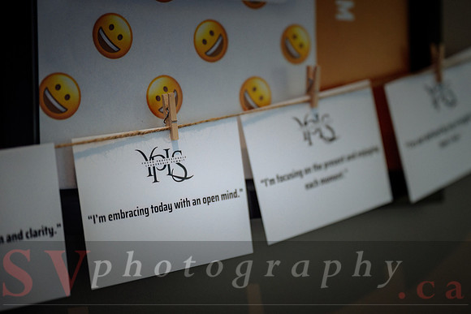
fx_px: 1037
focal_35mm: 79
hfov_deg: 25.6
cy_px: 157
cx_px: 267
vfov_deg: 17.2
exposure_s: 1/160
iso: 1600
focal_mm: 70
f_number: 2.8
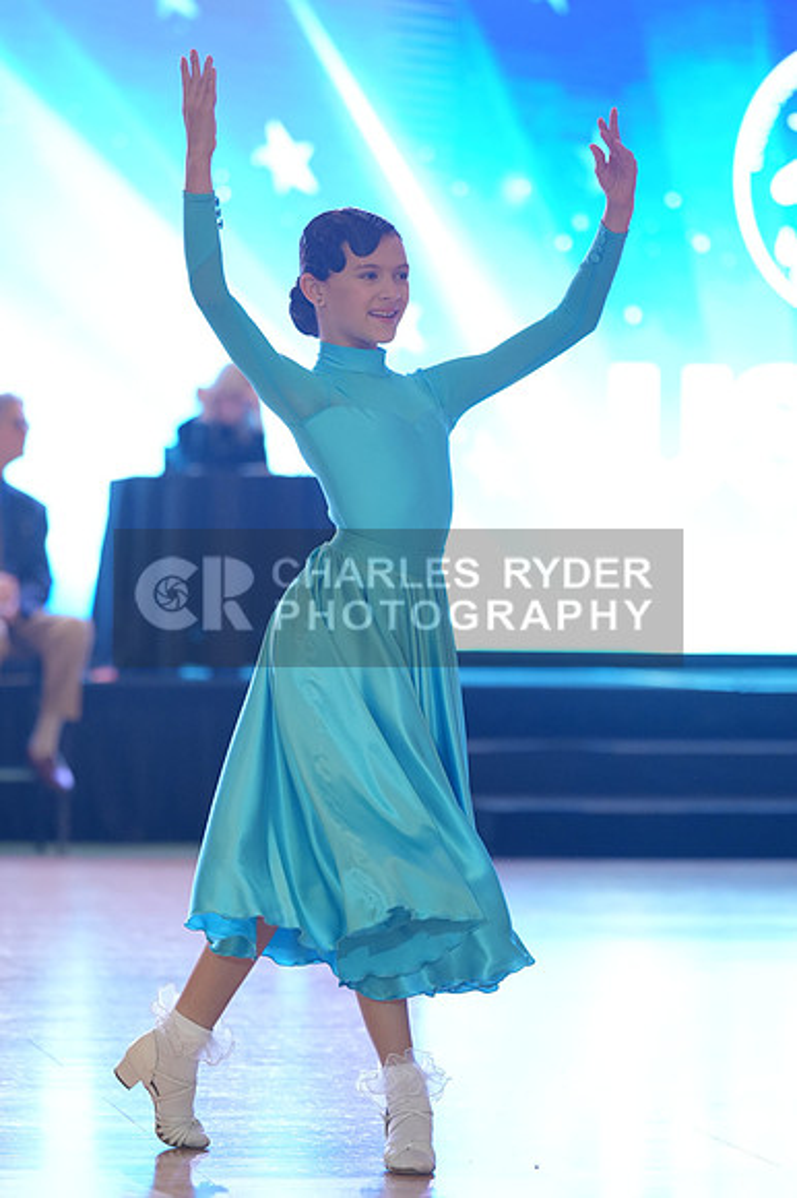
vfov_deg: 17.4
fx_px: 3923
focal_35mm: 118
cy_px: 599
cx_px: 398
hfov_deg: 11.6
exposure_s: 1/400
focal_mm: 118
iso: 1600
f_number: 2.8
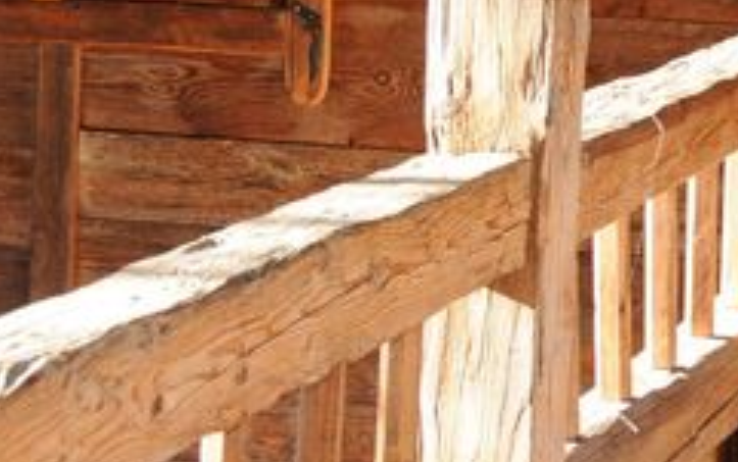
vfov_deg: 8.0
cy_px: -135
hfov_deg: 12.5
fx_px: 3281
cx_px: 891
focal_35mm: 163
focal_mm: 22
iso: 200
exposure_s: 1/125
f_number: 3.8
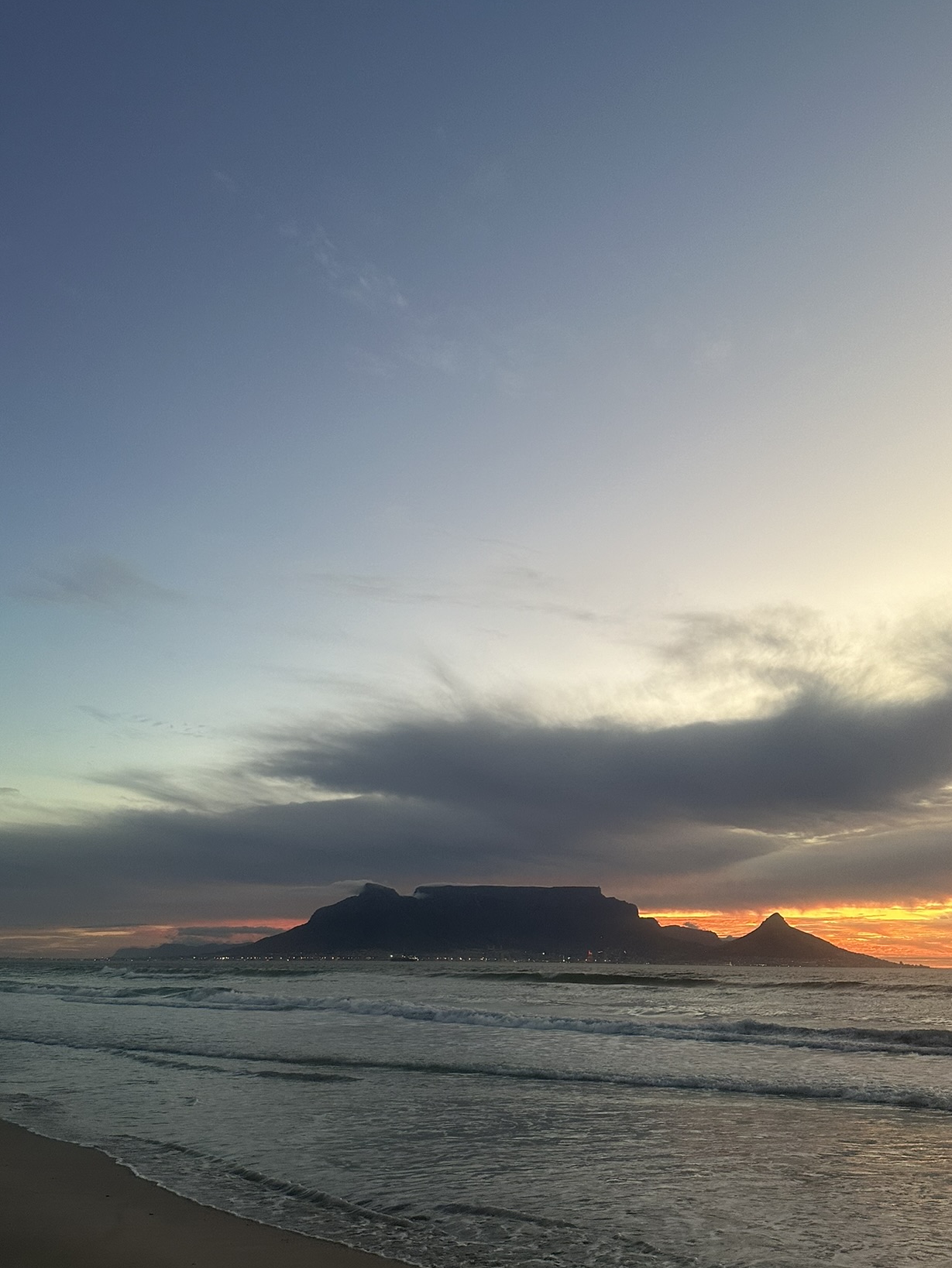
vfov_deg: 60.0
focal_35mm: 30
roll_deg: -1.4
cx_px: 459
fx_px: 1100
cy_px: 634
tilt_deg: +17.1
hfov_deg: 46.8
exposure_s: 1/117
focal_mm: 6.86
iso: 250
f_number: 1.78
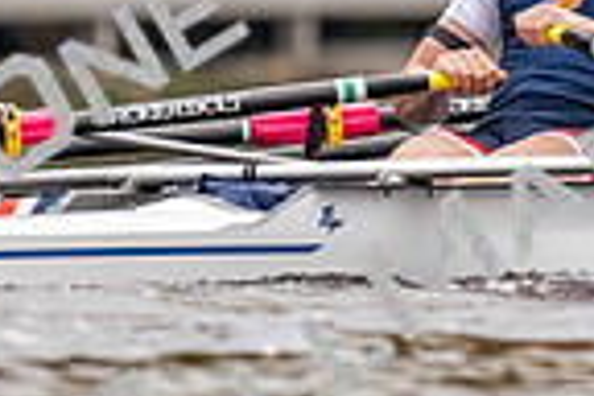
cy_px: -89
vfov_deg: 0.6
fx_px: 39927
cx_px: 936
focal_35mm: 2420
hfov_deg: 0.9
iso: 3200
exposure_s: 1/2500
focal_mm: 600
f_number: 4
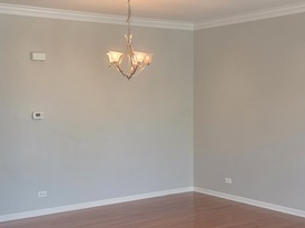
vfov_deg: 26.0
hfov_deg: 34.4
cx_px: 162
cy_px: 142
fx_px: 493
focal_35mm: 56
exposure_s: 1/120
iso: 125
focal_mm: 5.4
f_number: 1.8
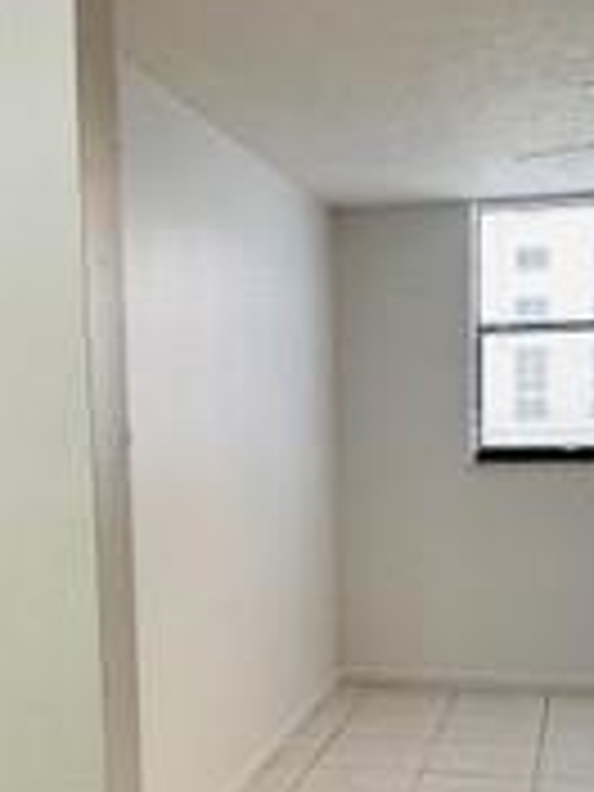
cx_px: 279
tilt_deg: -9.0
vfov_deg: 36.6
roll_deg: +0.7
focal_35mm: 51
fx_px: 1167
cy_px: 590
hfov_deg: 28.6
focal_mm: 2.22
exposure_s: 1/120
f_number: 2.2
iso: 50
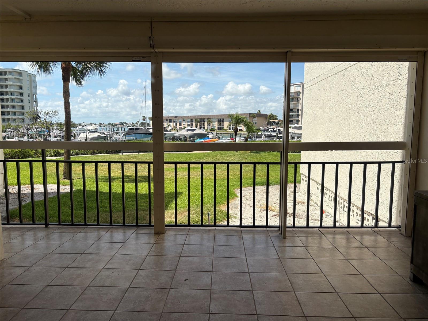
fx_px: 321
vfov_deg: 53.1
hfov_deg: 67.3
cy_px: 160
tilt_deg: -8.1
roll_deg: -0.7
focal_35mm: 26
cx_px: 214
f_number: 1.6
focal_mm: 5.96
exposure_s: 1/3831
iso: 50
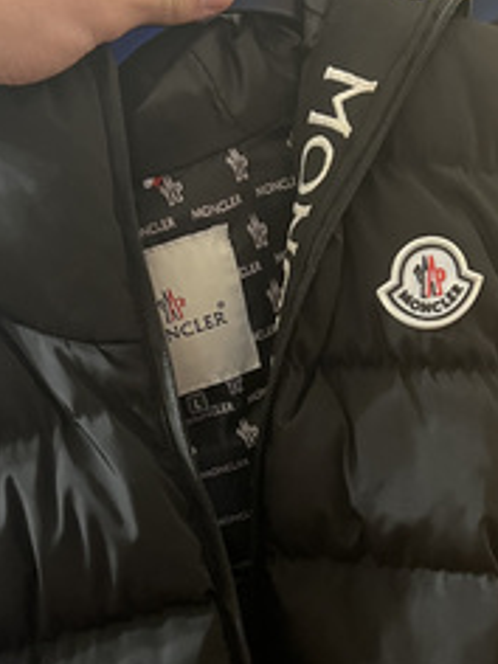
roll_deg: +7.5
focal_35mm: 55
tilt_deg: -17.4
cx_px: 218
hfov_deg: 26.5
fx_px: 1055
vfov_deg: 33.9
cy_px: 529
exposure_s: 1/25
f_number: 1.5
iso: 500
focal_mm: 5.7
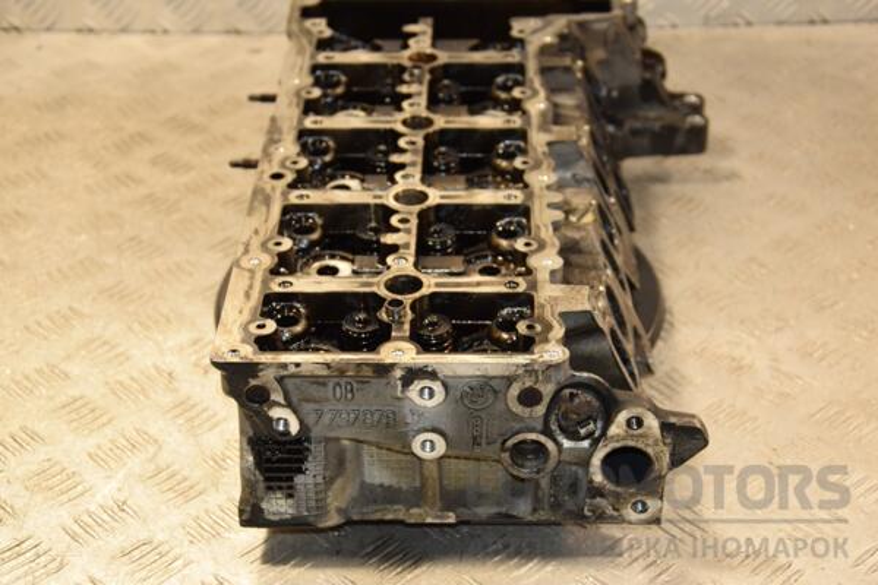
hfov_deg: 28.1
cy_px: 292
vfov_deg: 18.9
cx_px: 439
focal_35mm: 72
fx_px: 1756
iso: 800
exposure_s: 1/200
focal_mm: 48
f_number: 4.8
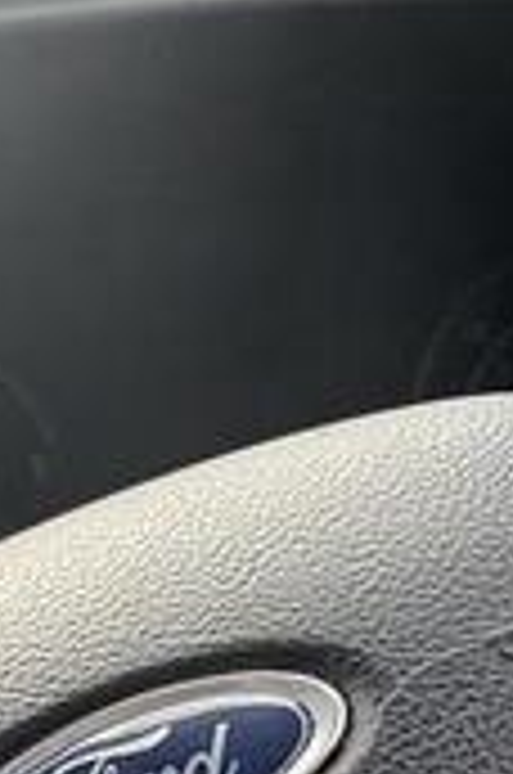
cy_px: 814
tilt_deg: -26.7
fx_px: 1631
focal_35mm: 76
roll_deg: +12.2
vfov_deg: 25.1
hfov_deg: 17.8
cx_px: 396
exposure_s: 1/140
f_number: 2.2
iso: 100
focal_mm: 2.22
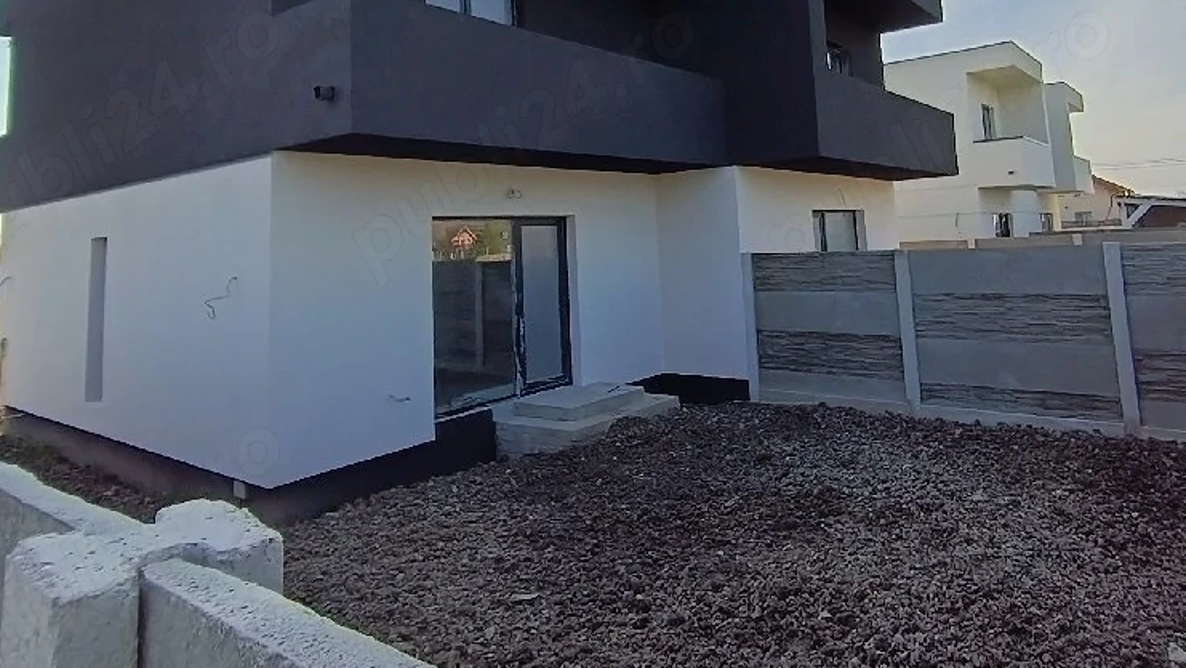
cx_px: 629
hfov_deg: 74.0
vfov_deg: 44.2
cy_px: 151
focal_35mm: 25
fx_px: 786
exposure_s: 1/833
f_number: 2.2
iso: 104
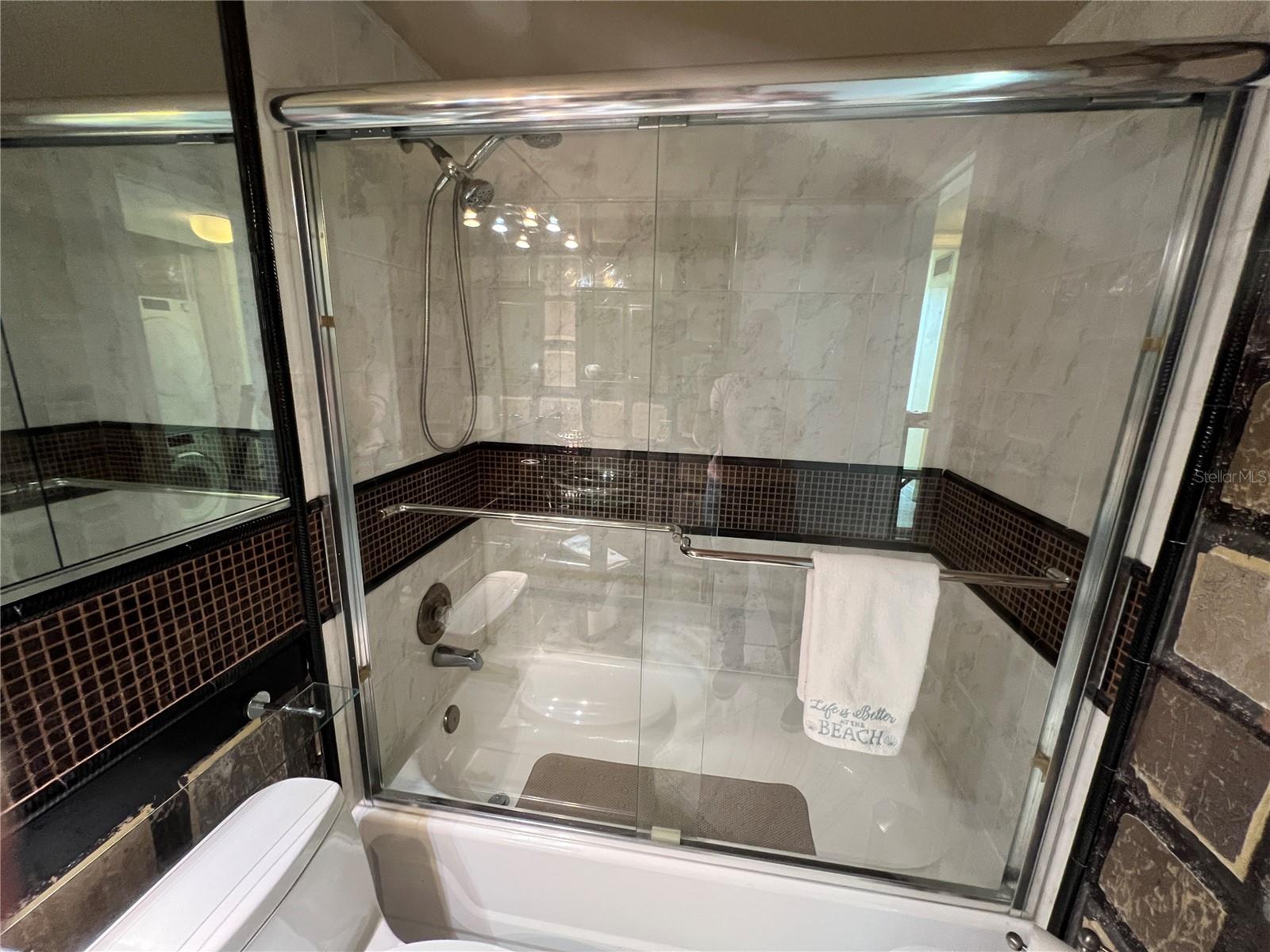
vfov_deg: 89.9
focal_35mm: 13
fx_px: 477
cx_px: 635
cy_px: 476
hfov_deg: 106.2
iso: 400
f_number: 1.8
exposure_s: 1/60
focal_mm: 1.57
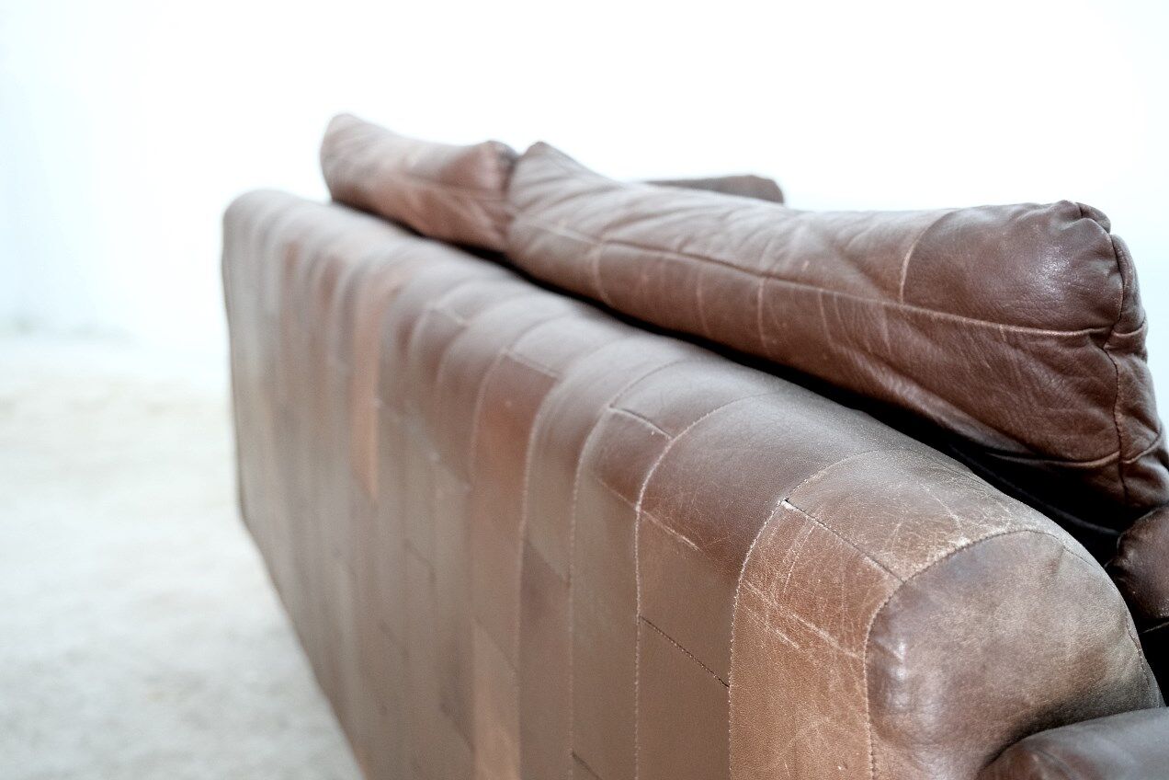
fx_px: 1201
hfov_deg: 51.9
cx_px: 584
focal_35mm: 37
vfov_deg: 35.9
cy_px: 390
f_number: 4
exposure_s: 1/38
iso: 2500
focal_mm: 24.7
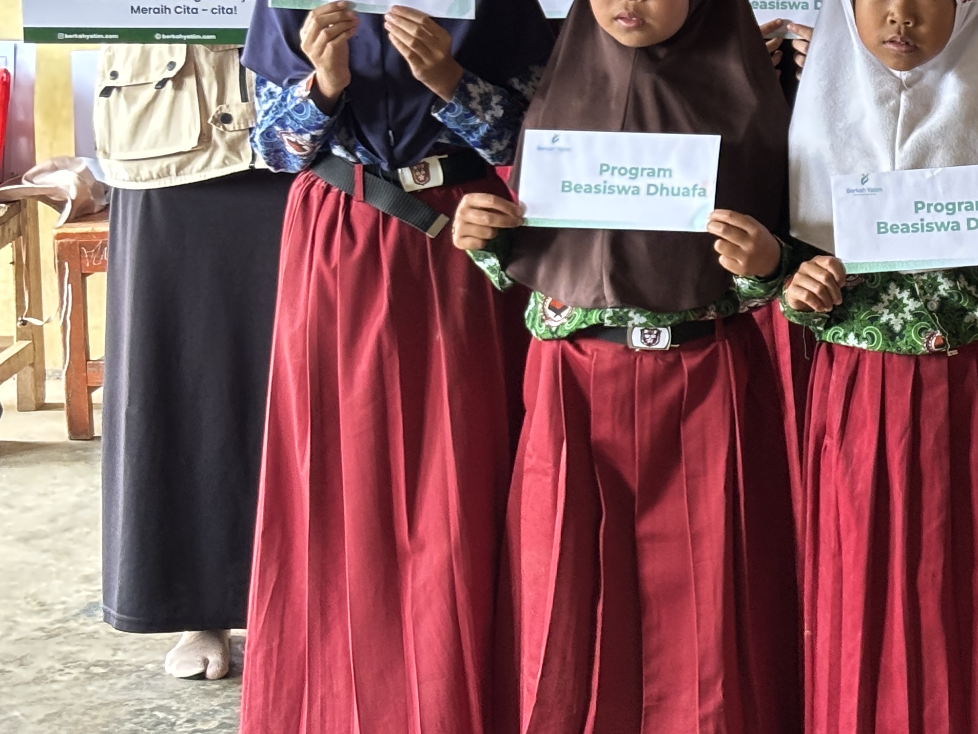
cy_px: 139
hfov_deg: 17.5
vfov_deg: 13.4
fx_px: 3108
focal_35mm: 110
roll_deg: +0.5
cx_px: 975
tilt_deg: -8.3
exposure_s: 1/40
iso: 200
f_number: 1.6
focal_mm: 5.96
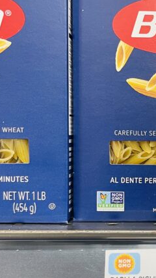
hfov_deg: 16.9
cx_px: 188
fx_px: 500
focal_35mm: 68
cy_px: 176
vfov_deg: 30.9
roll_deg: -0.2
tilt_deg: -4.8
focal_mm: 4.2
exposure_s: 1/60
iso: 160
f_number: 1.6
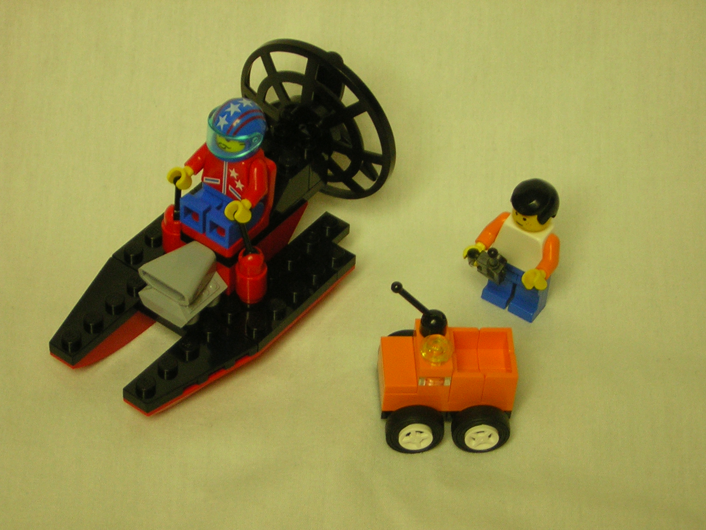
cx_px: 353
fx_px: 2203
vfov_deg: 13.7
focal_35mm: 108
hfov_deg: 18.2
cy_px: 265
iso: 85
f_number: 4.7
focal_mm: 14.1
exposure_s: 1/5.3
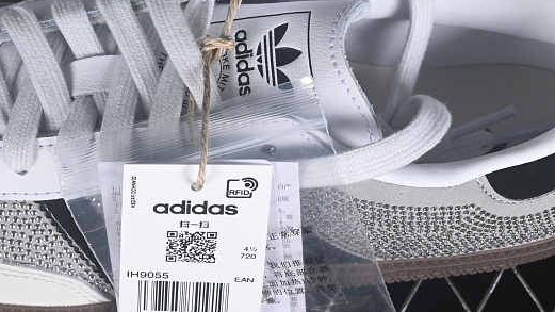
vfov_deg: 7.4
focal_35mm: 163
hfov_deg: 13.2
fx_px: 2399
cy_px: 19
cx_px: 202
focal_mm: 50
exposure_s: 1/80
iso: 160
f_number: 7.1
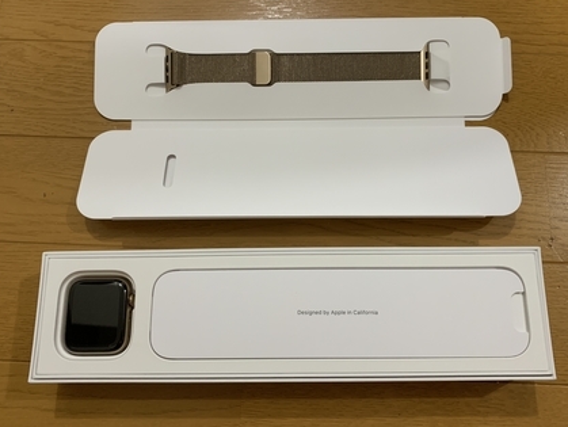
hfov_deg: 58.3
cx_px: 291
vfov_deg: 45.5
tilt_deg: -75.4
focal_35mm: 31
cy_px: 199
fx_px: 509
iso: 250
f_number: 1.8
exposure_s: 1/50
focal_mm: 4.25
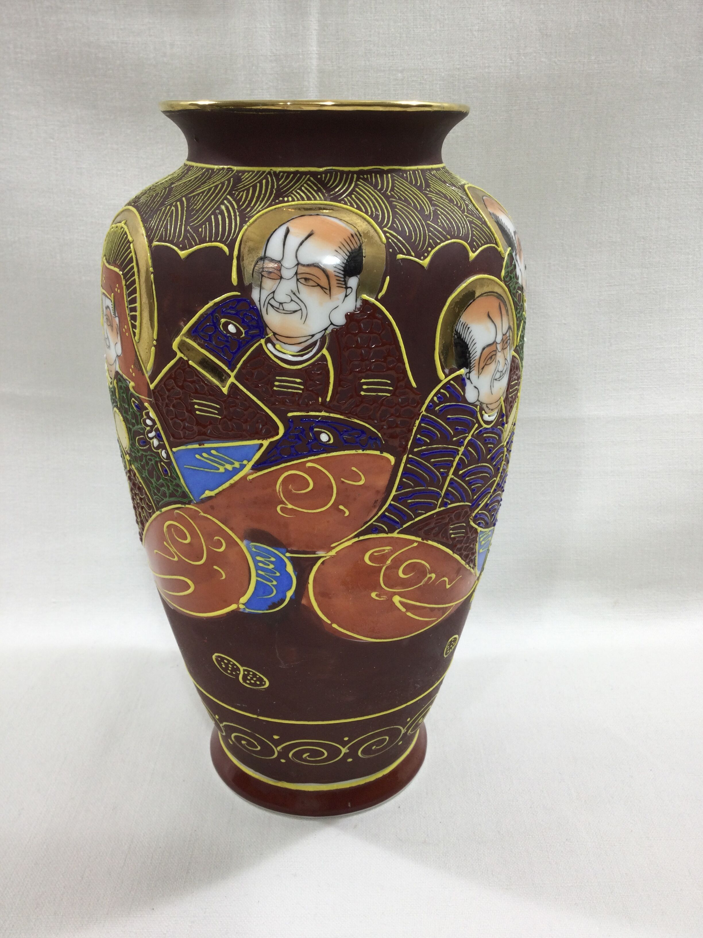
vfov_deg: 58.4
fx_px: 839
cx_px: 352
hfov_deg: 45.4
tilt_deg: -17.3
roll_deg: +0.4
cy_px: 469
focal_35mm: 31
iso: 25
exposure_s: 1/50
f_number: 2.4
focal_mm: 3.3
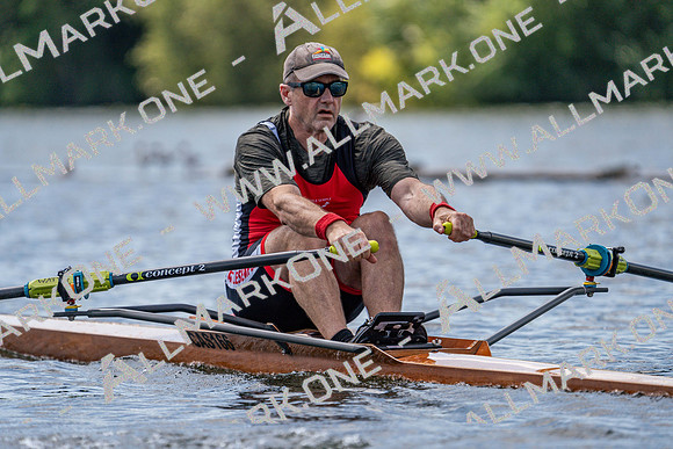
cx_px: 336
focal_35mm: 437
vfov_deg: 3.1
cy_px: 224
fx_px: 8171
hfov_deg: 4.7
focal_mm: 437
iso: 400
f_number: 6.3
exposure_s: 1/2000
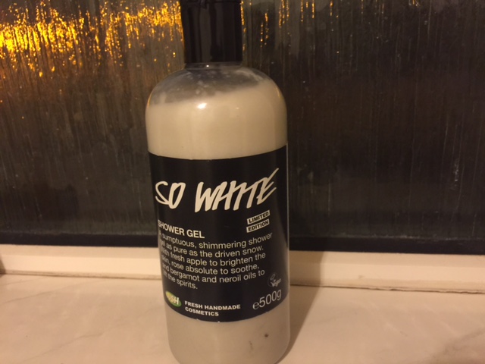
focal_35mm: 29
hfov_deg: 61.7
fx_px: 406
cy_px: 182
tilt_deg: -18.7
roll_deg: +2.6
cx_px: 242
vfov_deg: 48.2
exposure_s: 1/4
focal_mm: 4.15
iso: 80
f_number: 2.2
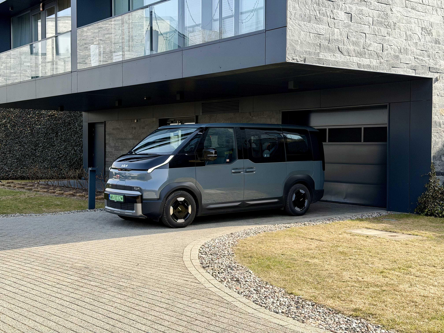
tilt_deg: -1.0
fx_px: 616
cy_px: 166
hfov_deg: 39.7
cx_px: 222
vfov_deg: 30.3
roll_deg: +0.2
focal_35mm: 48
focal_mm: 6.76
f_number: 1.78
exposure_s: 1/1642
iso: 64
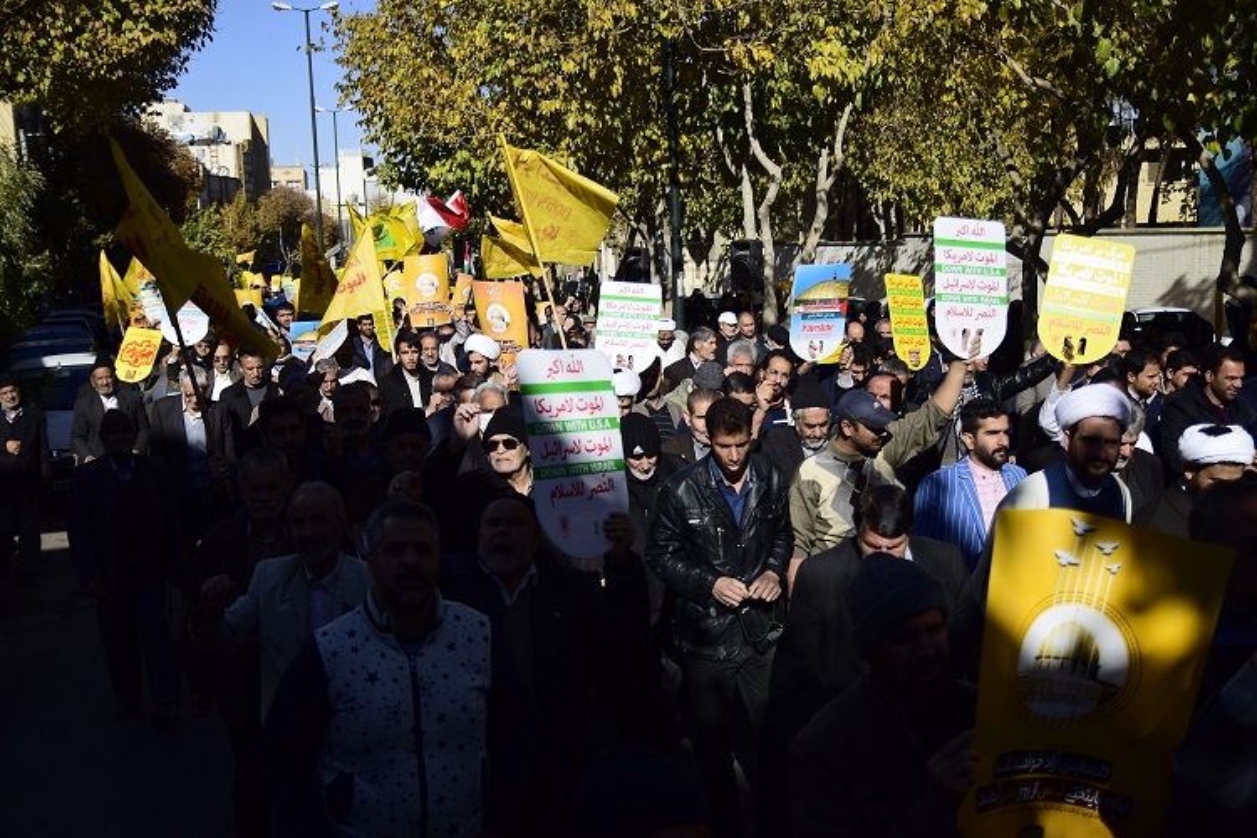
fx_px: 1414
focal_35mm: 40
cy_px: 419
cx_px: 628
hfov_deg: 47.9
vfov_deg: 33.0
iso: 100
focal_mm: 27
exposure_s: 1/3200
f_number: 2.8
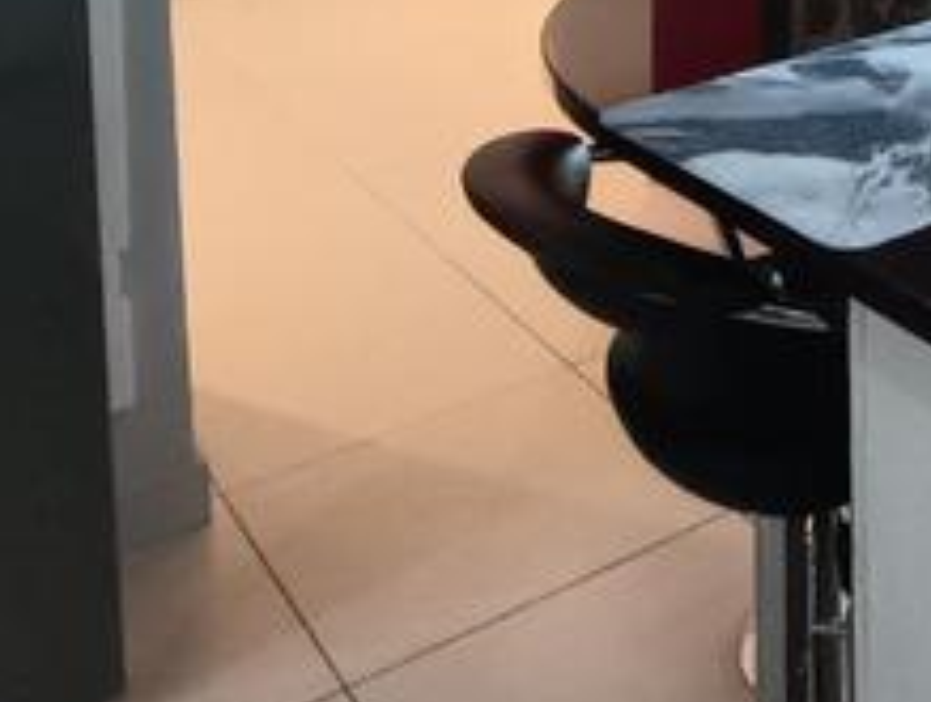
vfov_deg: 20.5
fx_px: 1670
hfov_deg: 27.7
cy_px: -336
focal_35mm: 62
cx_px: 1084
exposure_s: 1/25
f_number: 2.2
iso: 883
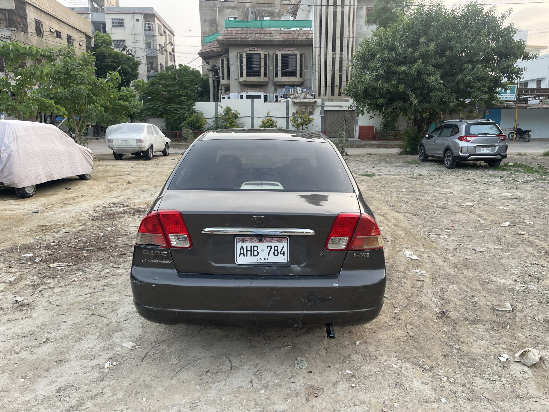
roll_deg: +0.3
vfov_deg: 54.9
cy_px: 206
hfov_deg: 69.4
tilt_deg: -11.7
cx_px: 274
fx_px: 396
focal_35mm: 25
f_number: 1.6
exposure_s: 1/121
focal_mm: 5.1
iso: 64
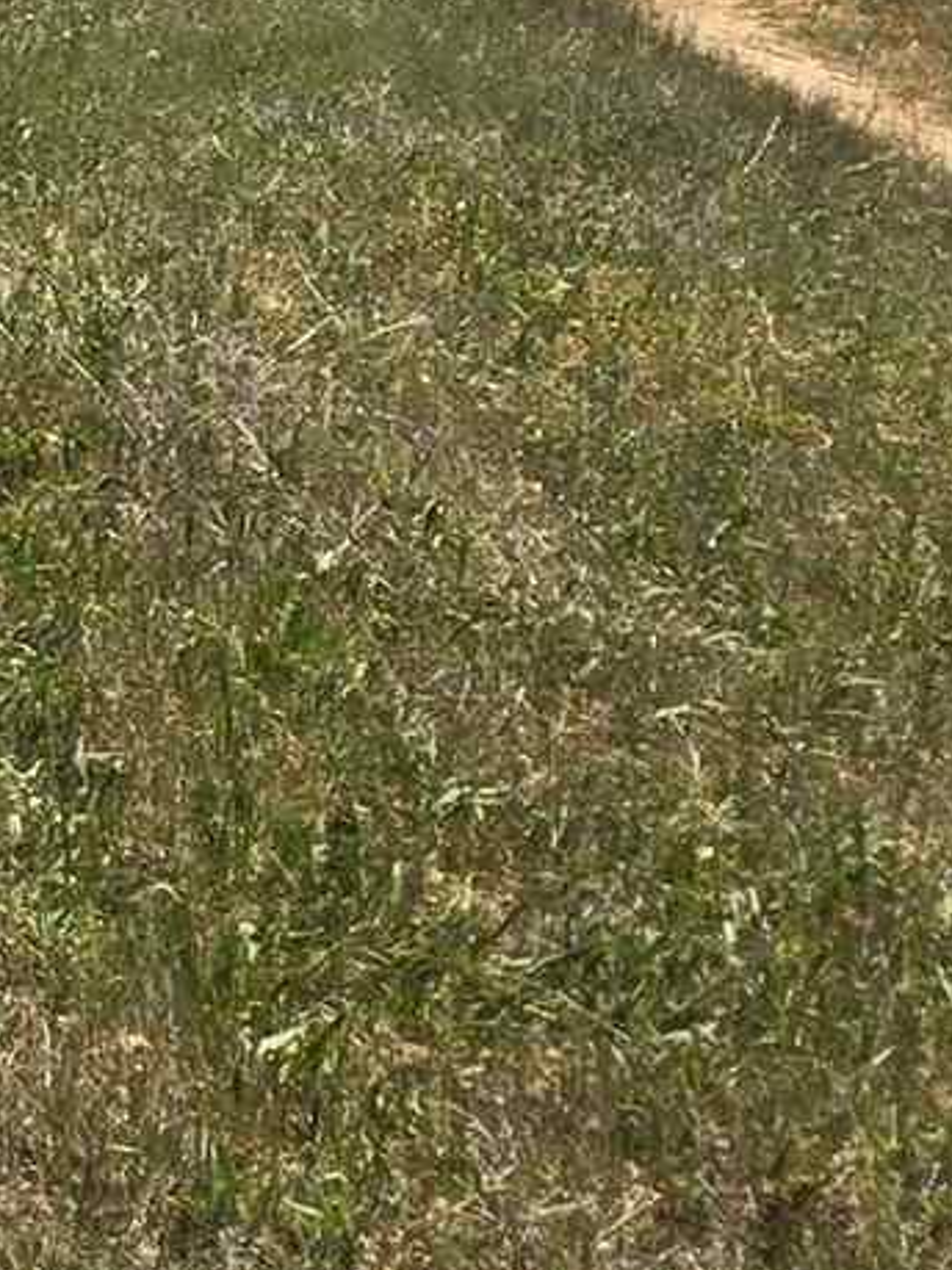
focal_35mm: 154
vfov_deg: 12.6
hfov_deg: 8.6
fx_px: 5650
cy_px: -194
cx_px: -1514
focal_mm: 6.3
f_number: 1.7
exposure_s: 1/1013
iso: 12
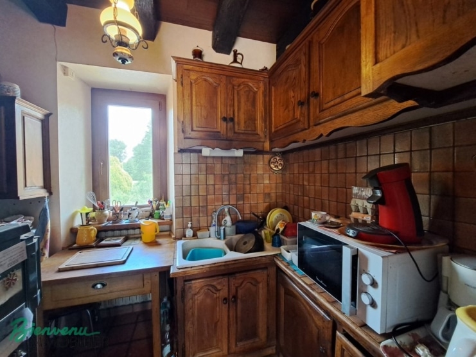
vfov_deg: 89.9
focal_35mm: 13
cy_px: 178
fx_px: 179
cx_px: 238
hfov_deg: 106.2
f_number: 2.2
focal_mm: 1.74
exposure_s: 1/50
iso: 200
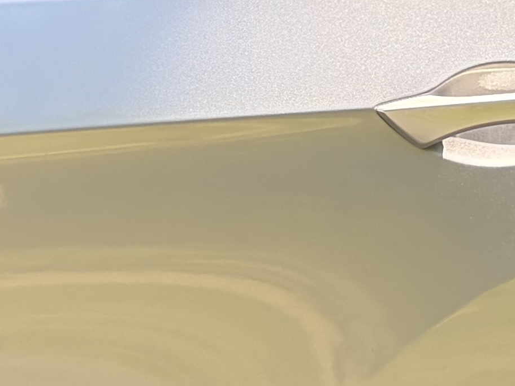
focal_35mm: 163
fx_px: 2425
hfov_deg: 11.7
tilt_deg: -9.3
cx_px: -222
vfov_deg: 9.1
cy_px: 105
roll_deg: +3.4
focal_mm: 5.96
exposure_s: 1/716
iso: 64
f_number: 1.6
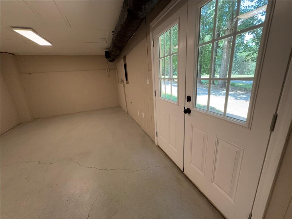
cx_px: 146
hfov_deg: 102.1
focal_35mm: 14
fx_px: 118
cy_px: 110
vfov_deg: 85.7
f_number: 2.2
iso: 160
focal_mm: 2.22
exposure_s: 1/120
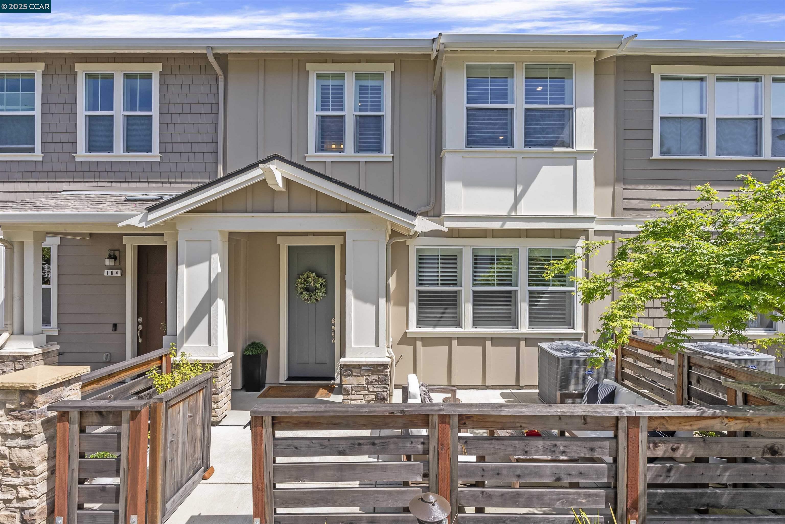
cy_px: 262
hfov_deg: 95.0
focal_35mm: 16
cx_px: 392
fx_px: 360
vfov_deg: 72.1
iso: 320
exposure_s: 1/250
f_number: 9
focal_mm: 16.5
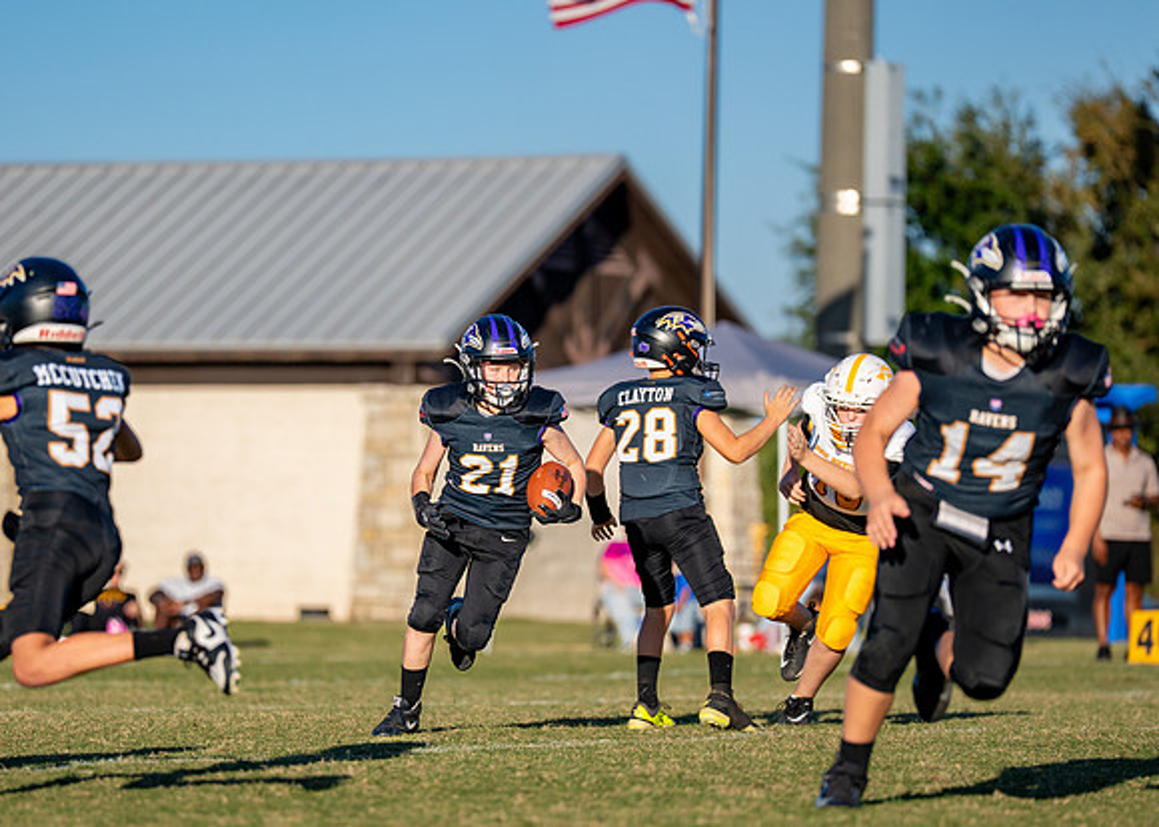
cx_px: 542
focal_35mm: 243
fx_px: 7987
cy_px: 457
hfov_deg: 8.3
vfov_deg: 5.9
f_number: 2.8
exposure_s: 1/3200
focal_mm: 200
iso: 160
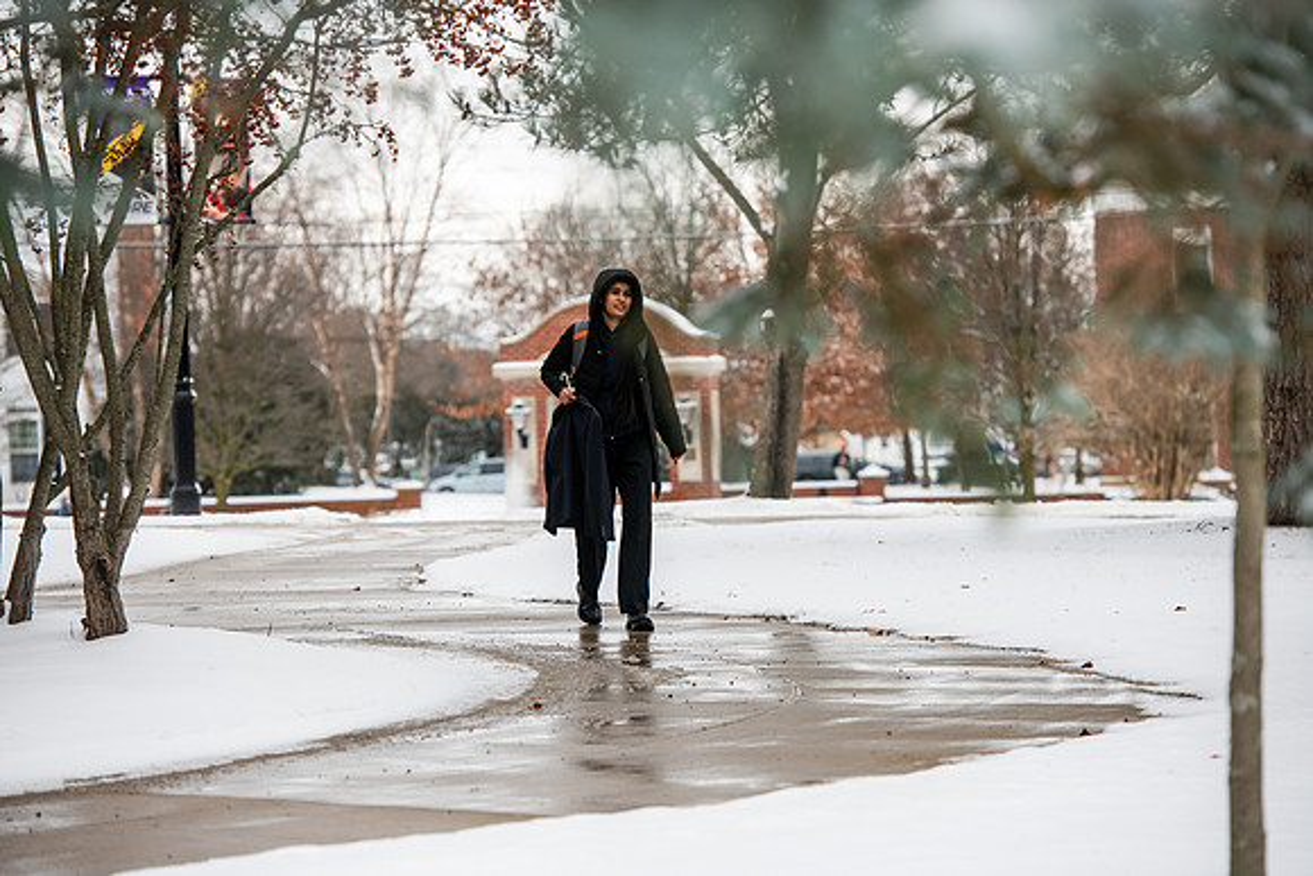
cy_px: 438
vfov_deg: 9.8
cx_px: 656
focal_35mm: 140
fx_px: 5107
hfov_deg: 14.7
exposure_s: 1/400
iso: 160
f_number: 4
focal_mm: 140
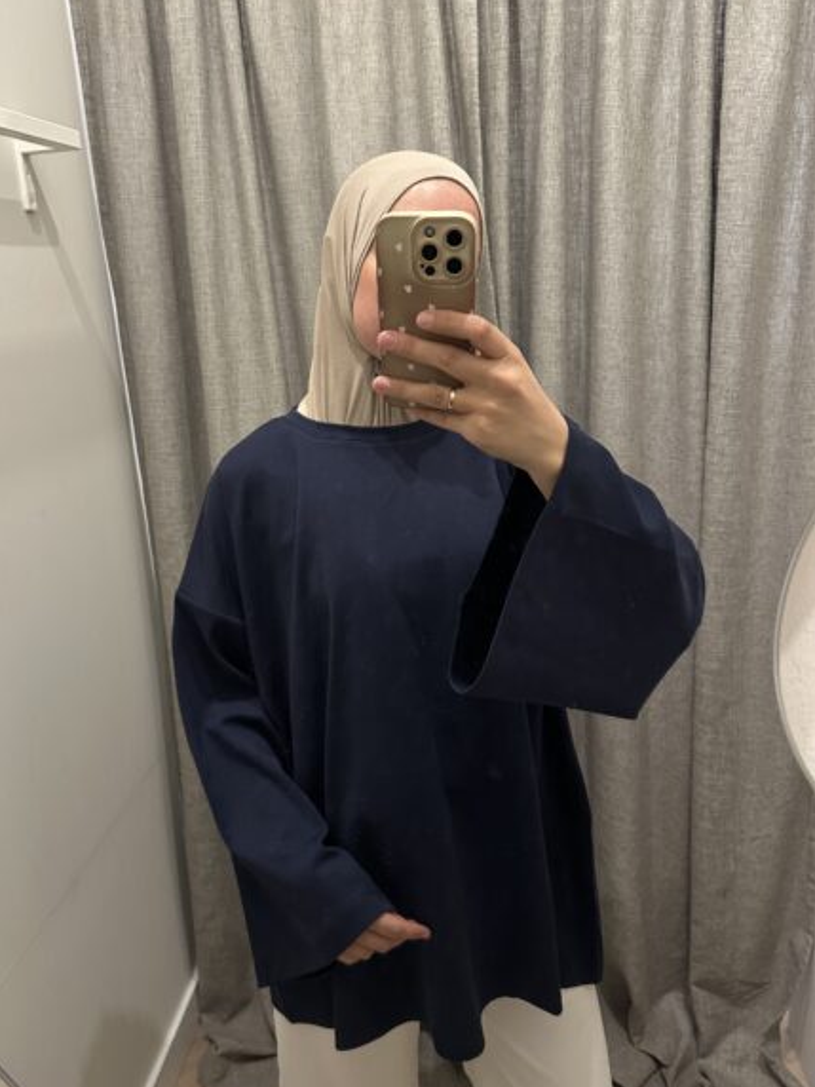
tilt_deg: -18.0
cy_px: 550
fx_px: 879
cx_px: 350
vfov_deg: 63.4
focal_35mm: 28
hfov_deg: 49.6
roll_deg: +2.5
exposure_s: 1/60
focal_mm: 6.86
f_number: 1.78
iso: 500
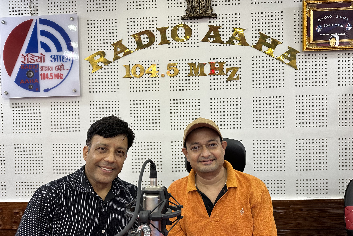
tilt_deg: -1.8
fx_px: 245
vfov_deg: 51.2
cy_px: 126
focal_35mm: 25
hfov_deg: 71.5
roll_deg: +1.2
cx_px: 176
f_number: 1.78
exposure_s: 1/50
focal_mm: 6.86
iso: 160
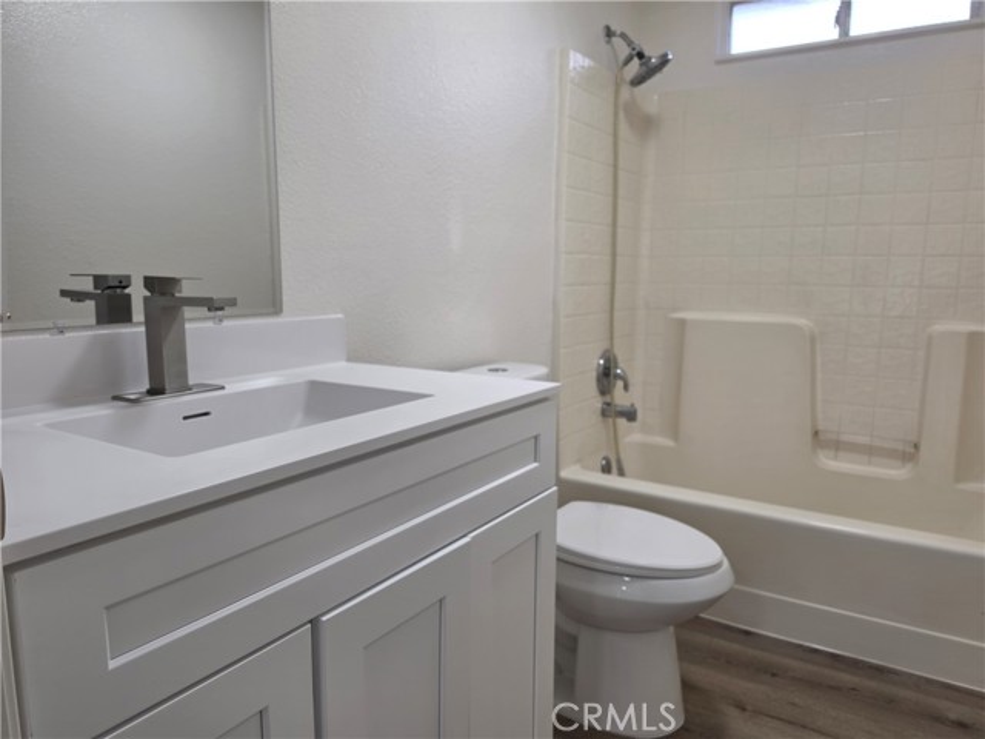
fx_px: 654
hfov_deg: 73.9
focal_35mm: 23
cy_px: 370
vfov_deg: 58.9
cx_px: 492
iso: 40
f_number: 1.4
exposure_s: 1/120
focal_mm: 6.5
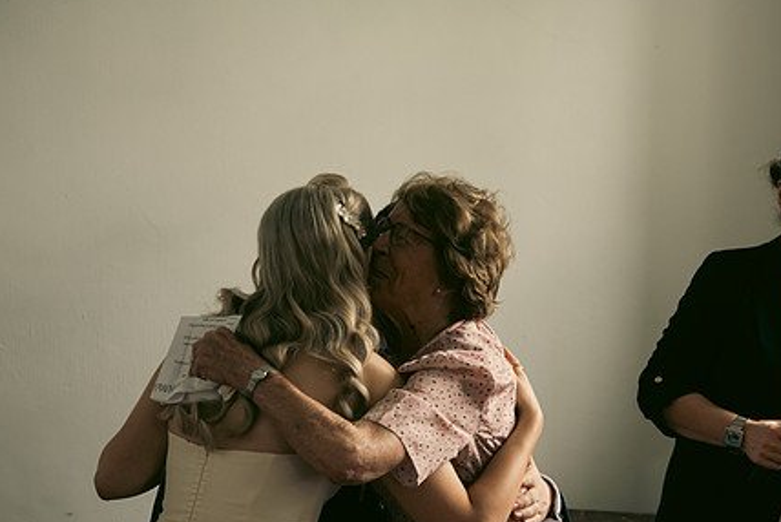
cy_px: 340
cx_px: 451
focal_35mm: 65
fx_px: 1411
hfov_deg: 30.9
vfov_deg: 20.9
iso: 800
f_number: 3.5
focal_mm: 48
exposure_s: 1/160
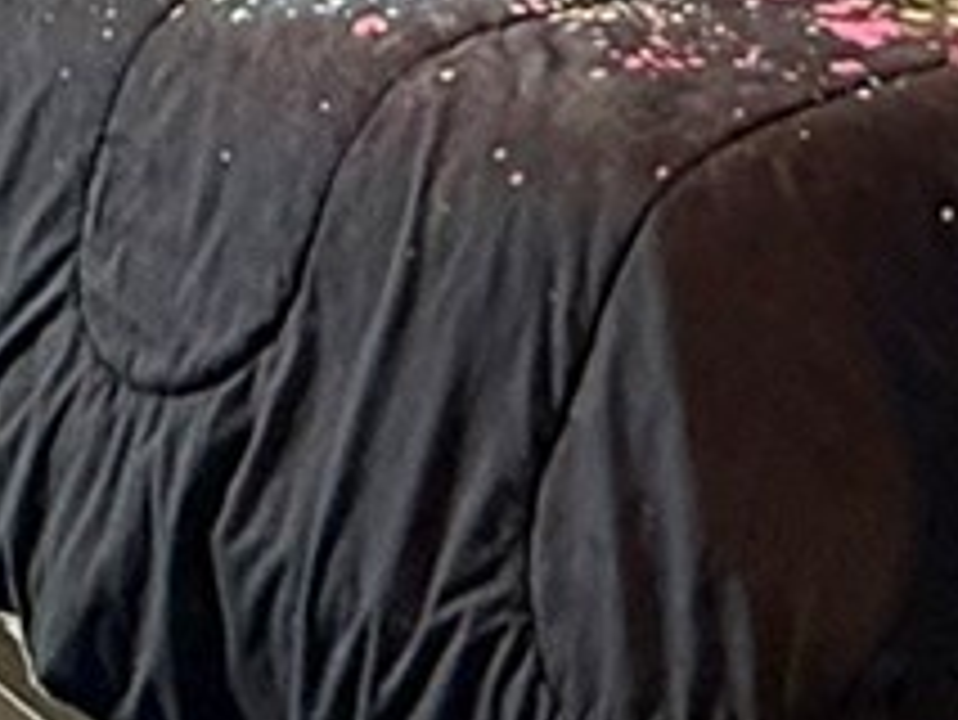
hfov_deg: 18.7
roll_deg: +0.1
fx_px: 2908
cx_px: 342
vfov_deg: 12.6
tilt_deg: -1.4
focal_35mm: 105
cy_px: -648
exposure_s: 1/60
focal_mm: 2.22
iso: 500
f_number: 2.2
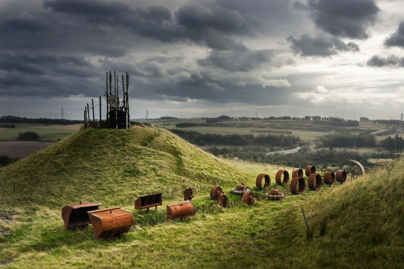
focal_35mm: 31
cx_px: 202
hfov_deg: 60.3
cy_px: 134
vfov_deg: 42.3
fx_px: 348
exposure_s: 1/500
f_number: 8
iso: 100
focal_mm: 21
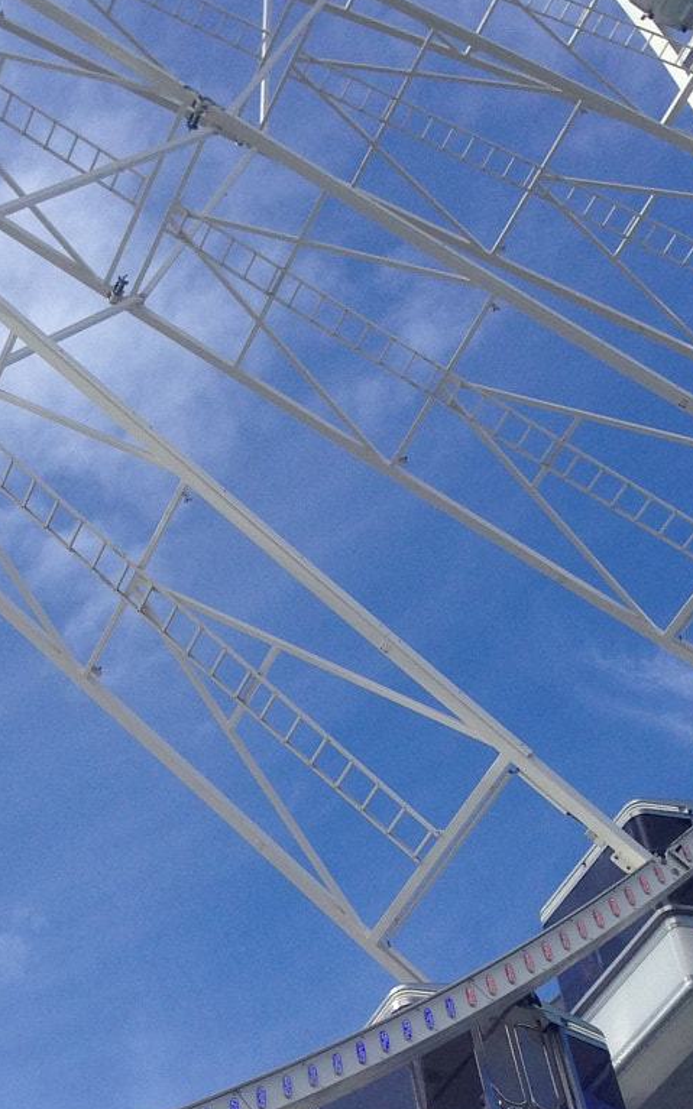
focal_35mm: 73
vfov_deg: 27.6
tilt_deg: +44.6
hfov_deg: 17.4
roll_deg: +4.9
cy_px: 892
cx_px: -16
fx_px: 2207
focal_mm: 4.12
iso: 50
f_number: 2.4
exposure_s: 1/1355
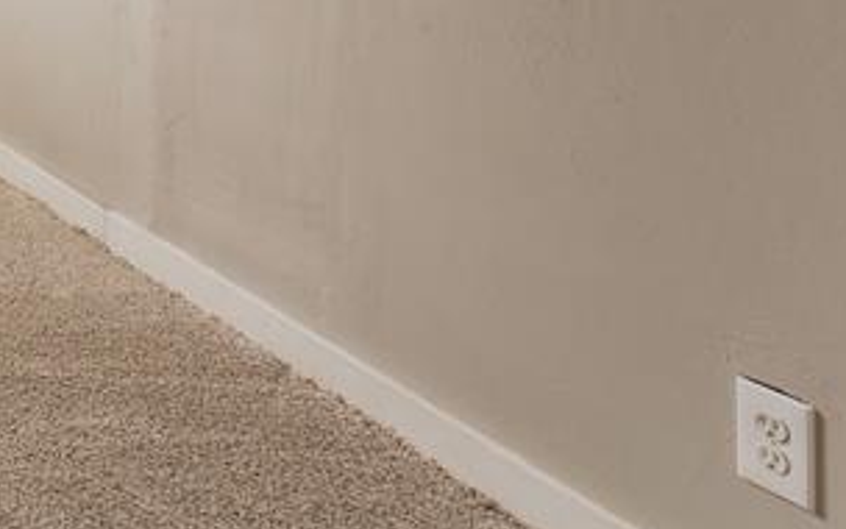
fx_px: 1107
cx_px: -543
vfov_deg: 23.3
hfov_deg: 25.3
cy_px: -189
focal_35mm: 48
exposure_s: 1
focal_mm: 14
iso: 250
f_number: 18
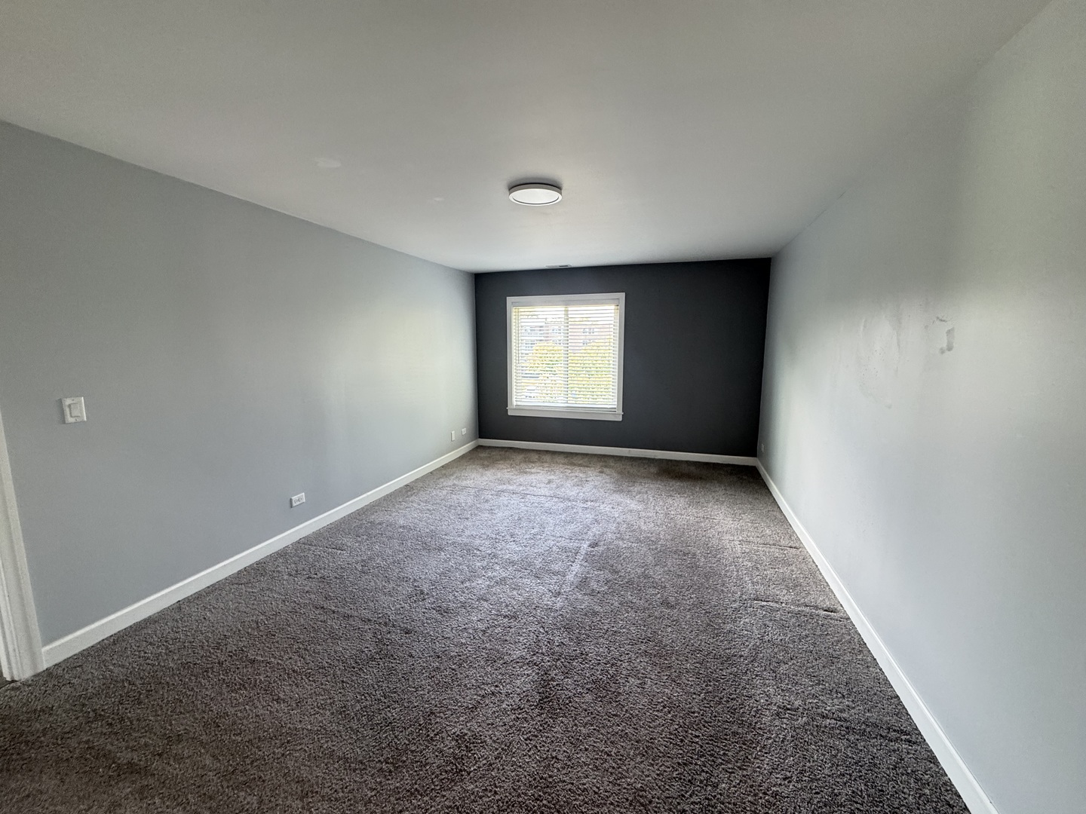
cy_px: 407
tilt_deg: -9.0
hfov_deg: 102.1
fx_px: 439
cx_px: 543
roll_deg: +0.1
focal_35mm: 14
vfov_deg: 85.7
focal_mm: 2.22
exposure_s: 1/60
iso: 250
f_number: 2.2
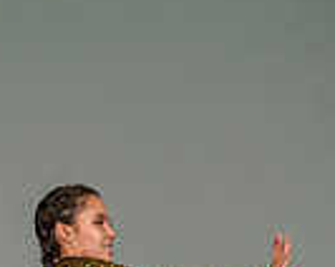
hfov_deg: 8.7
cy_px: 469
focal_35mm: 223
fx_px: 2208
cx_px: 98
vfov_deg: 6.8
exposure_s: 1/500
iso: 400
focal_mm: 70
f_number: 2.8
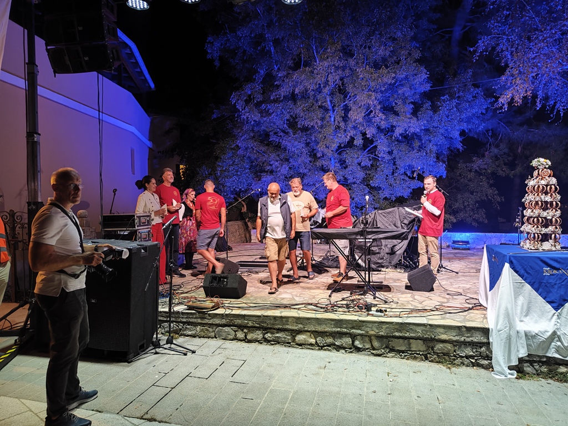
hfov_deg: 71.6
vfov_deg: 56.8
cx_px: 284
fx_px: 394
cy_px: 213
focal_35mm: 24
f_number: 1.88
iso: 767
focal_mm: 5.59
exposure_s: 1/33.3
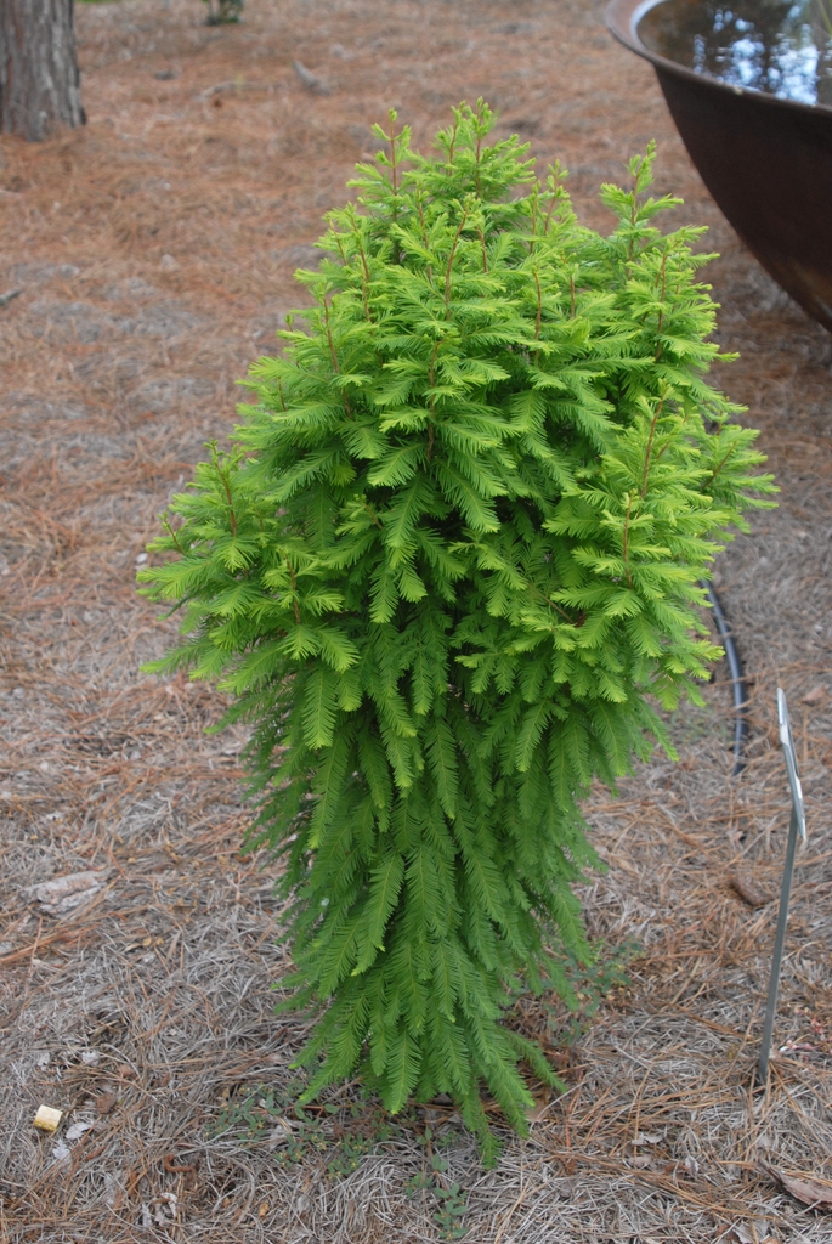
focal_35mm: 52
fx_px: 1816
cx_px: 416
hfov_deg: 25.8
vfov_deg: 37.8
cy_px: 622
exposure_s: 1/125
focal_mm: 35
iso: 400
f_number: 5.6
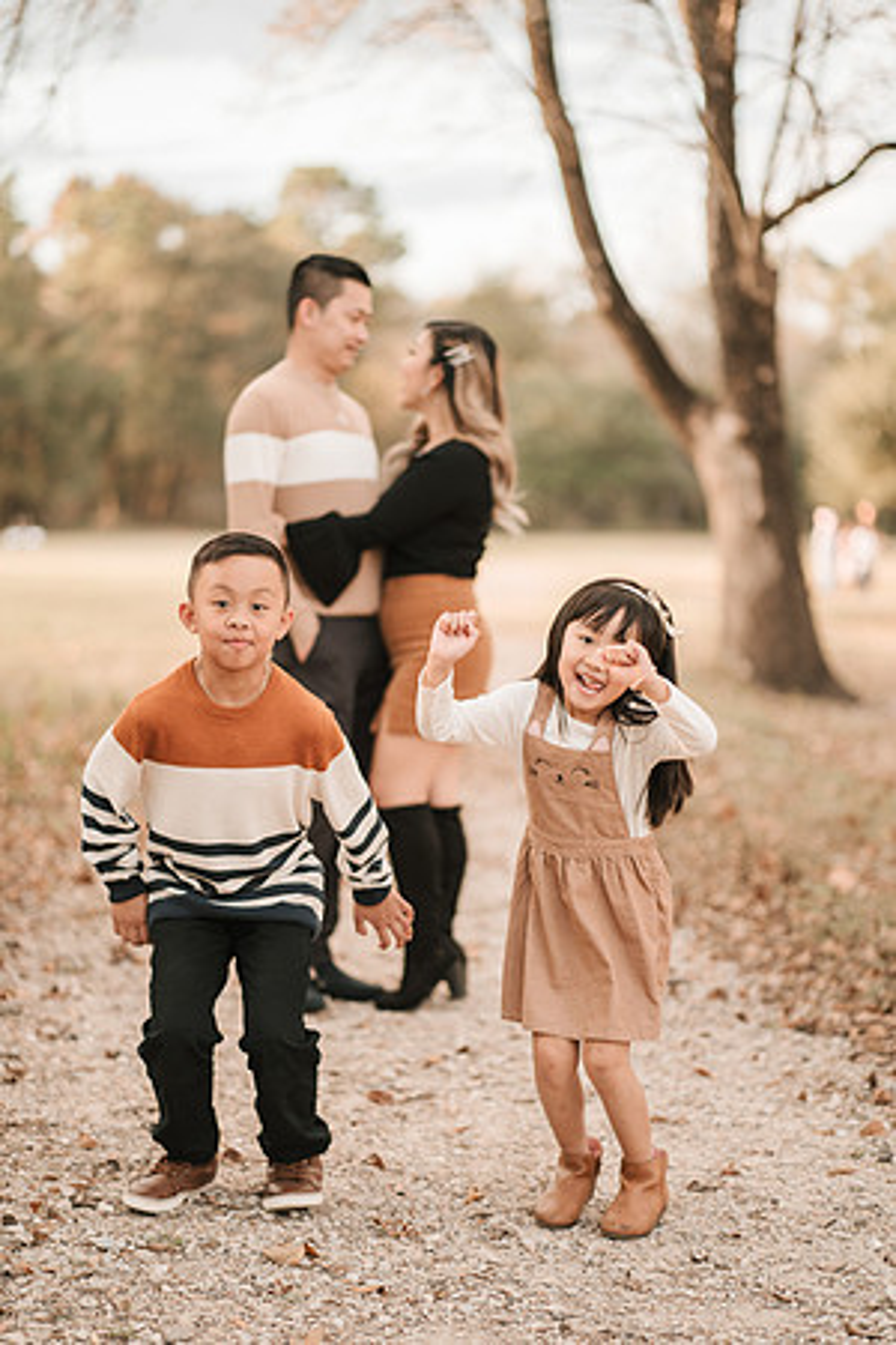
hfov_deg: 16.1
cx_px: 448
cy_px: 672
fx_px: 3173
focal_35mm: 85
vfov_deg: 23.9
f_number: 1.8
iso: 200
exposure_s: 1/800
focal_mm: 85
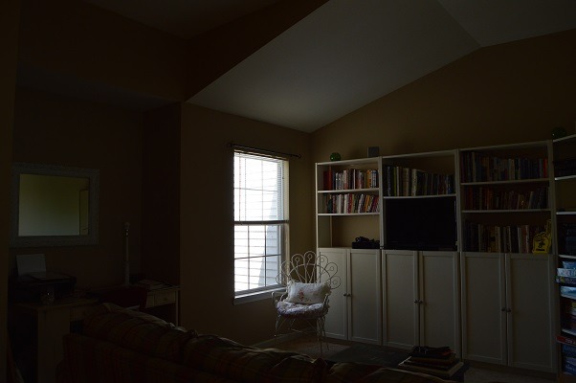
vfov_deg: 47.8
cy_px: 192
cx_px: 288
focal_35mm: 27
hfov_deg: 67.4
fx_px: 432
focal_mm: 18
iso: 400
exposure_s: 1/125
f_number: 5.6
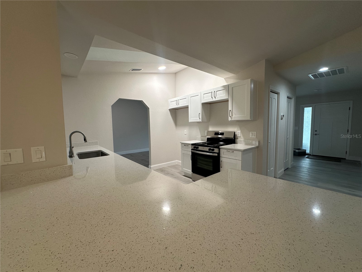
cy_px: 136
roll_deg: +1.3
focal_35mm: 14
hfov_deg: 102.1
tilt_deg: -4.1
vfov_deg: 85.7
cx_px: 181
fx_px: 146
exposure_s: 1/120
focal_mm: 2.22
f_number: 2.2
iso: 160
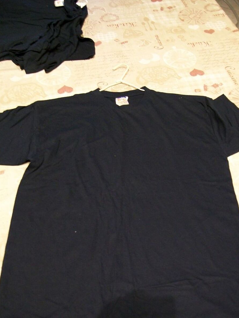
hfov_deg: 37.7
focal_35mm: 38
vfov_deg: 48.9
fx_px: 350
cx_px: 130
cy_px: 172
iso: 200
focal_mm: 6.1
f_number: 2.7
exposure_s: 1/8
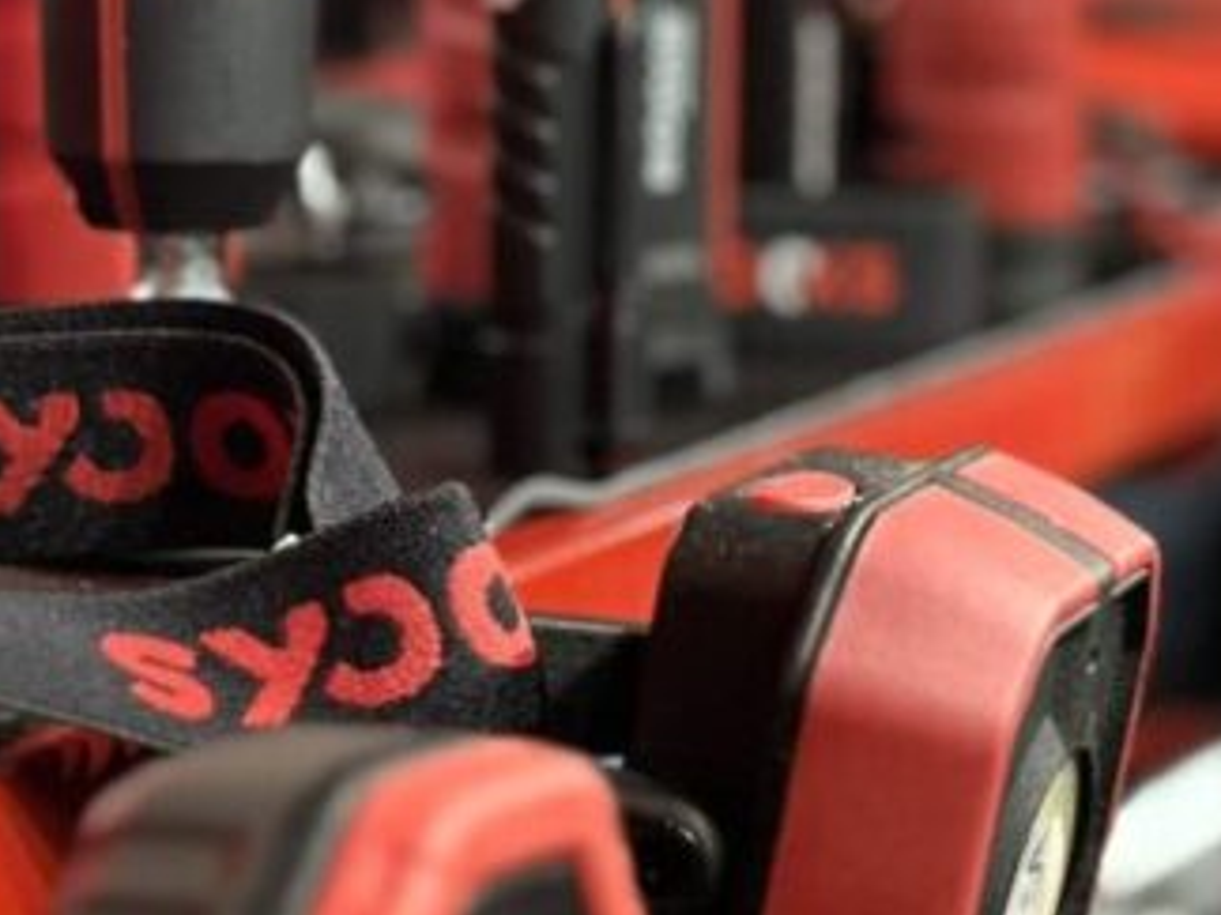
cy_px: 527
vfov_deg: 10.0
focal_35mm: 148
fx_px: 5220
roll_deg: -1.8
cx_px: 1330
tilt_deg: -8.6
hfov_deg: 13.1
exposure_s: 1/33
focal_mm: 6.86
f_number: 1.78
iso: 320
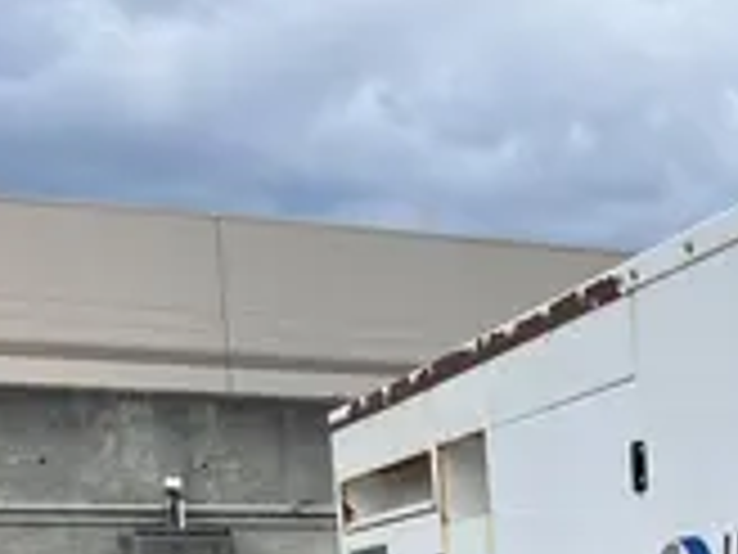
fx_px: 1855
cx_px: 1030
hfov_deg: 20.1
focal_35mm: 87
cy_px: 872
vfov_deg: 15.4
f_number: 1.6
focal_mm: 5.1
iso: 50
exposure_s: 1/2967
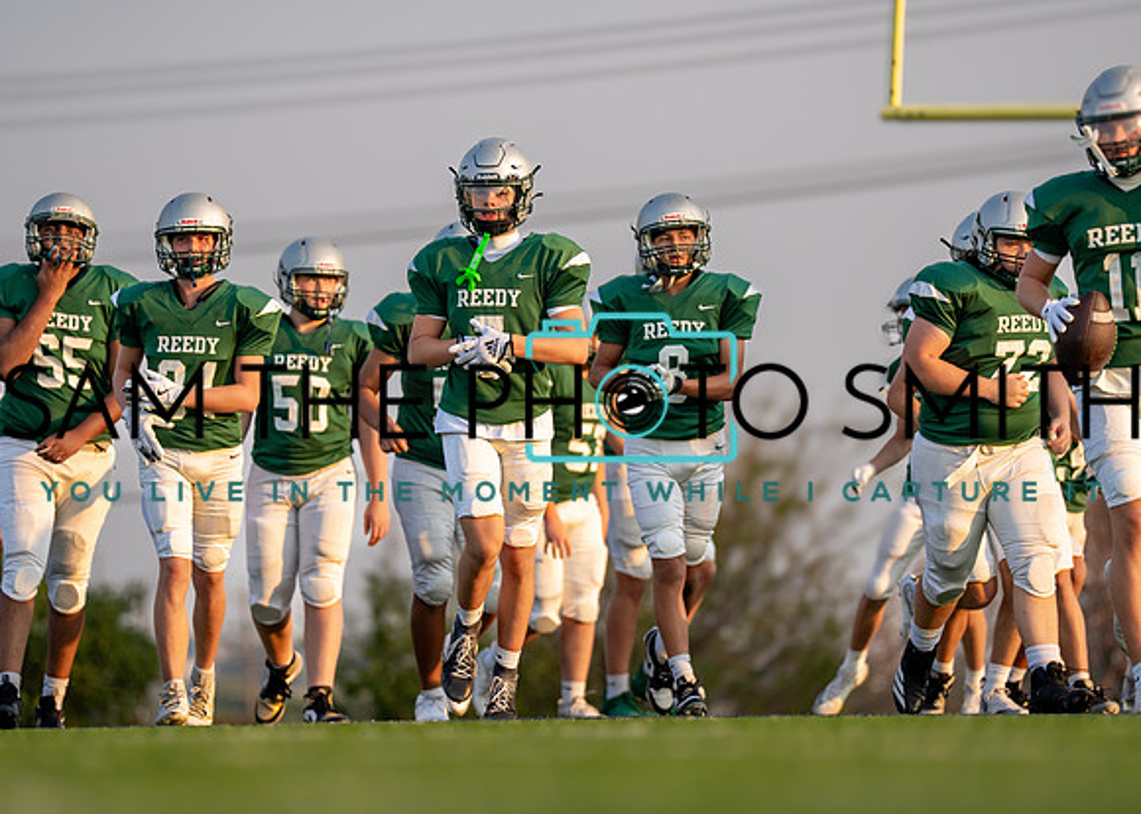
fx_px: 8428
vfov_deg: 5.5
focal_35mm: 260
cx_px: 570
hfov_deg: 7.7
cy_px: 409
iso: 160
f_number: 2.8
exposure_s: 1/1000
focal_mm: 200
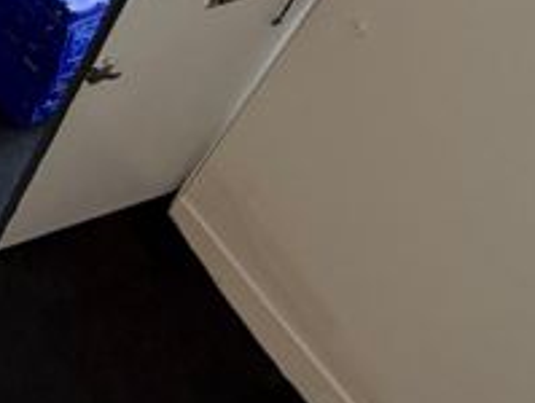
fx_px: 1208
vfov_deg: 18.6
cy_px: 31
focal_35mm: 78
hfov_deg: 19.8
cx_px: -368
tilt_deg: -47.0
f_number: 2.2
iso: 125
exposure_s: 1/100
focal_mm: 2.22
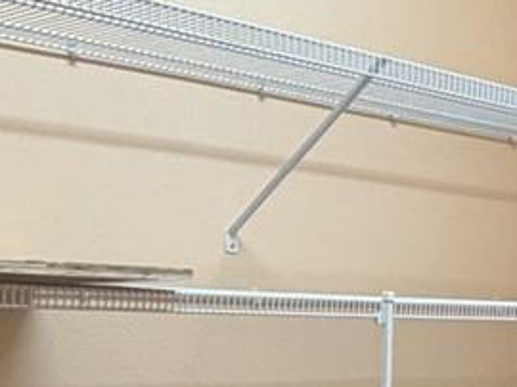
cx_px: 368
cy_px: 427
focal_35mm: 83
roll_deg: -1.5
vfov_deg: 17.2
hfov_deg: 23.4
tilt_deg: -5.3
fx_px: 1239
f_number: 2.2
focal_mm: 2.22
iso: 250
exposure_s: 1/120
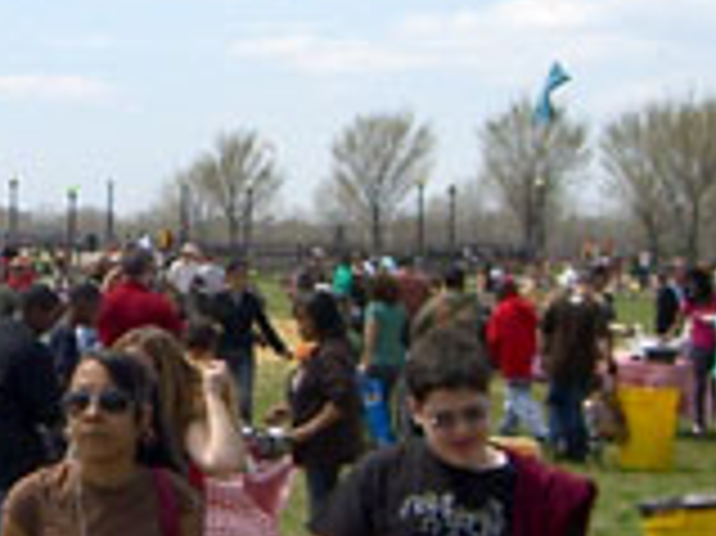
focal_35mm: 191
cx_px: -63
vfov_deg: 7.8
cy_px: 275
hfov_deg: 10.2
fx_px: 3948
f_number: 8
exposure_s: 1/320
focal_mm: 7.9
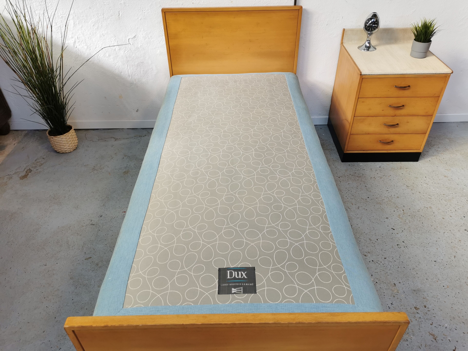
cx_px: 234
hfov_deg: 65.3
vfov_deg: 51.4
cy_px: 176
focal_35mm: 27
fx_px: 365
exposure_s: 1/226
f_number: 1.8
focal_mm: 5.58
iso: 50
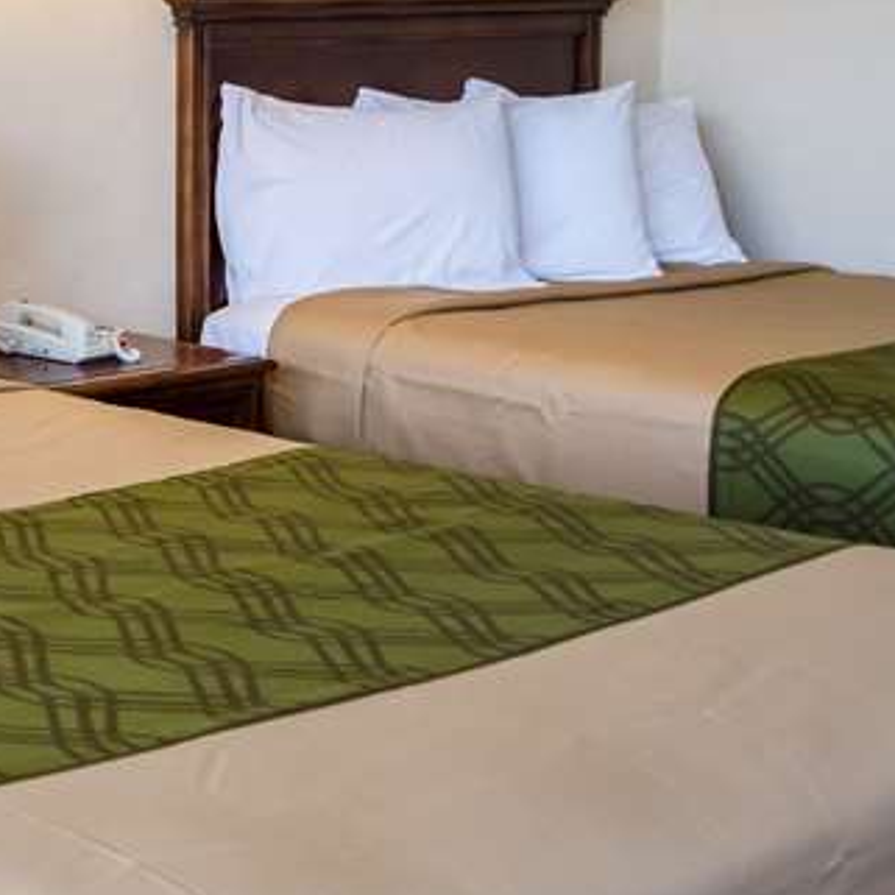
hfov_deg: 21.6
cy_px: 223
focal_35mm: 73
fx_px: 2135
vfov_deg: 23.4
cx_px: -241
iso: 400
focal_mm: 18
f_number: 3.5
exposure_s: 1/800
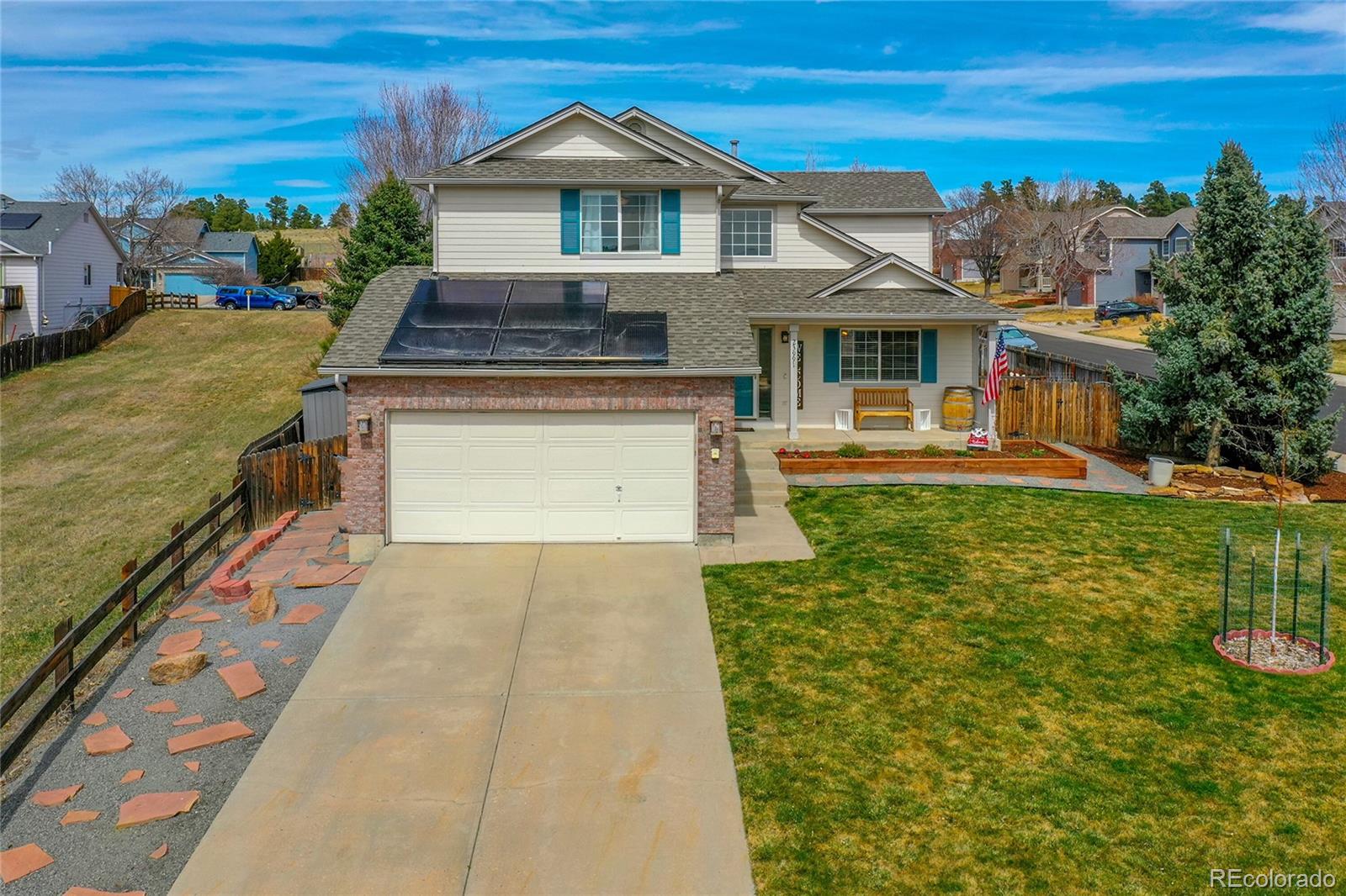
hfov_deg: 65.5
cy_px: 448
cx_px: 673
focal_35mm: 28
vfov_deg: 46.4
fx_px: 1047
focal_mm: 10.26
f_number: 6.3
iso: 100
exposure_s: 1/640
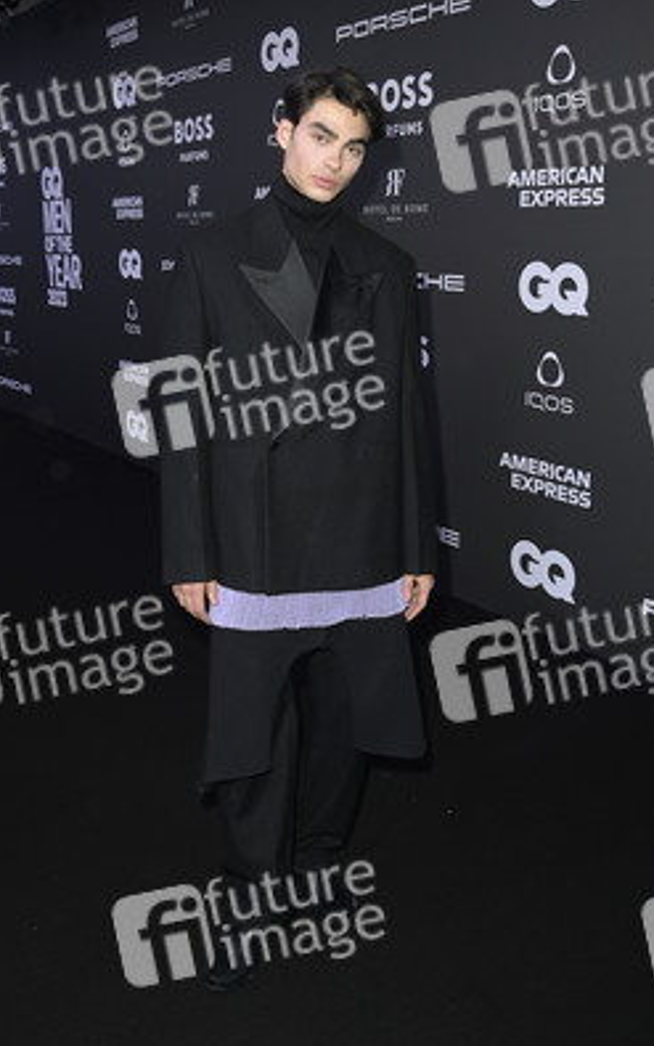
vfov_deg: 58.1
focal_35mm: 33
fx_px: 941
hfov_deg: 38.3
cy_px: 527
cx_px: 326
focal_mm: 32
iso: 800
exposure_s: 1/250
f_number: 5.6
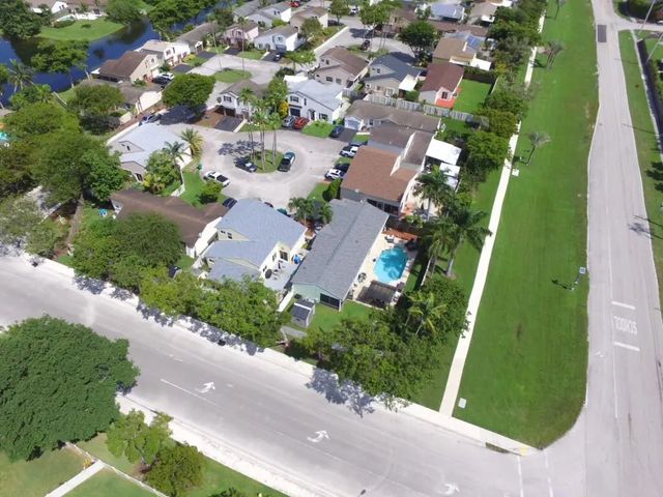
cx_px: 332
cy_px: 248
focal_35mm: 20
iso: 100
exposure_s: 1/1239
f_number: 2.8
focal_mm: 3.61
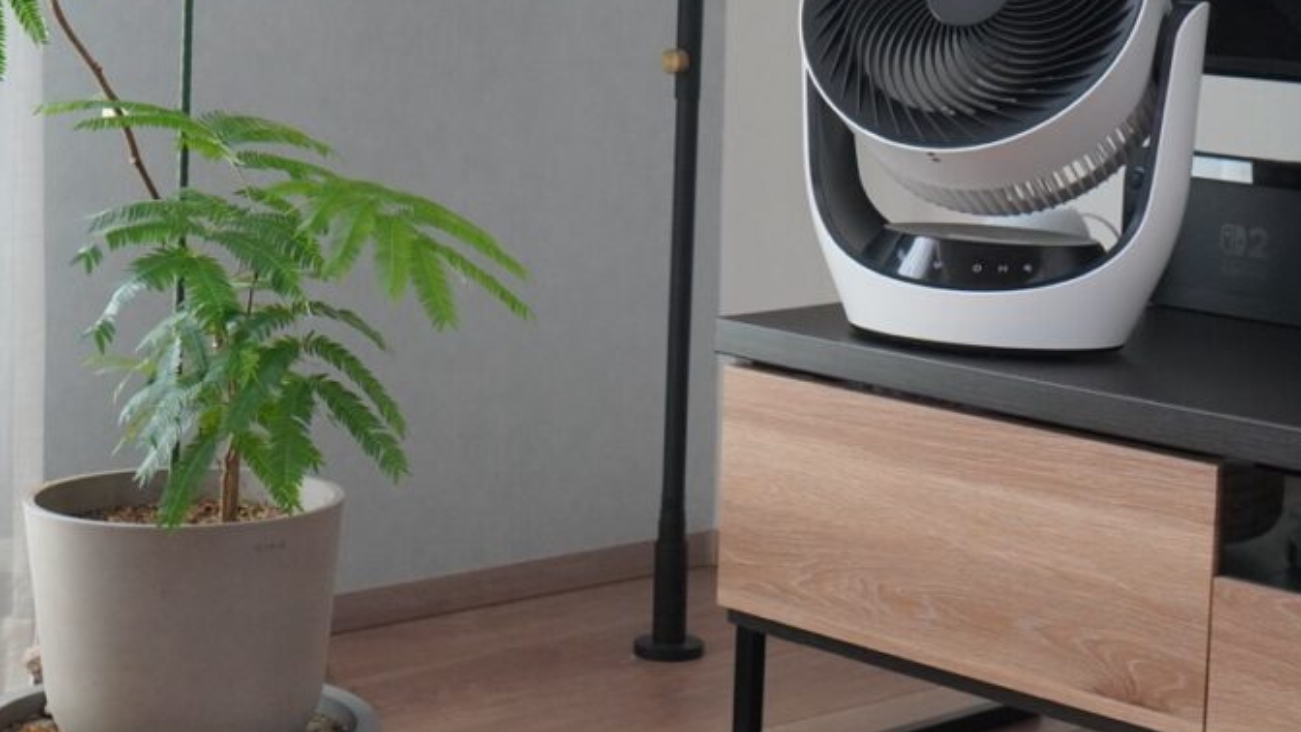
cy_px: 206
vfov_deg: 14.4
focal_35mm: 84
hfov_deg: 25.4
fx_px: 2891
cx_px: 631
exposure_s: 1/60
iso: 3200
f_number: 5
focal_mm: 35
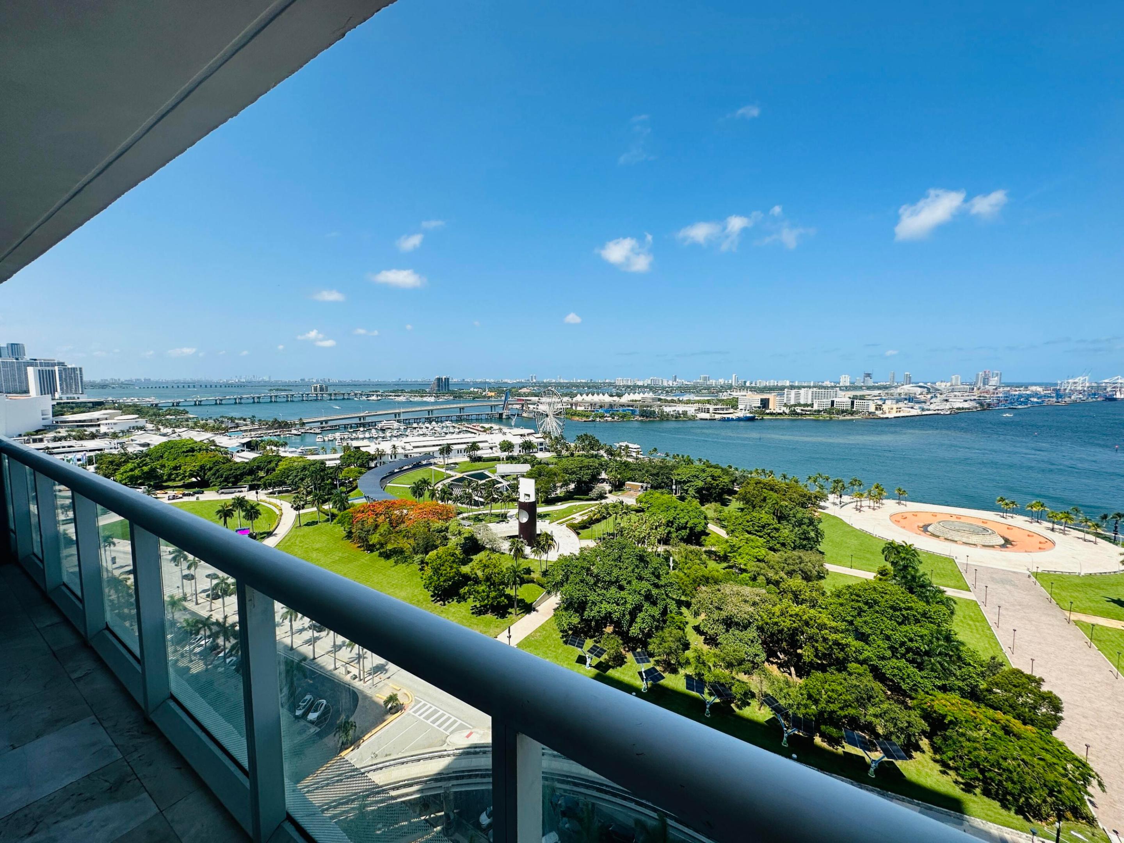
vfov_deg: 85.7
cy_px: 422
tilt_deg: -6.2
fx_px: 455
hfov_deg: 102.1
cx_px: 562
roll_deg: +0.4
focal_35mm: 14
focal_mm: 2.22
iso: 50
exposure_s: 1/2564
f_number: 2.2
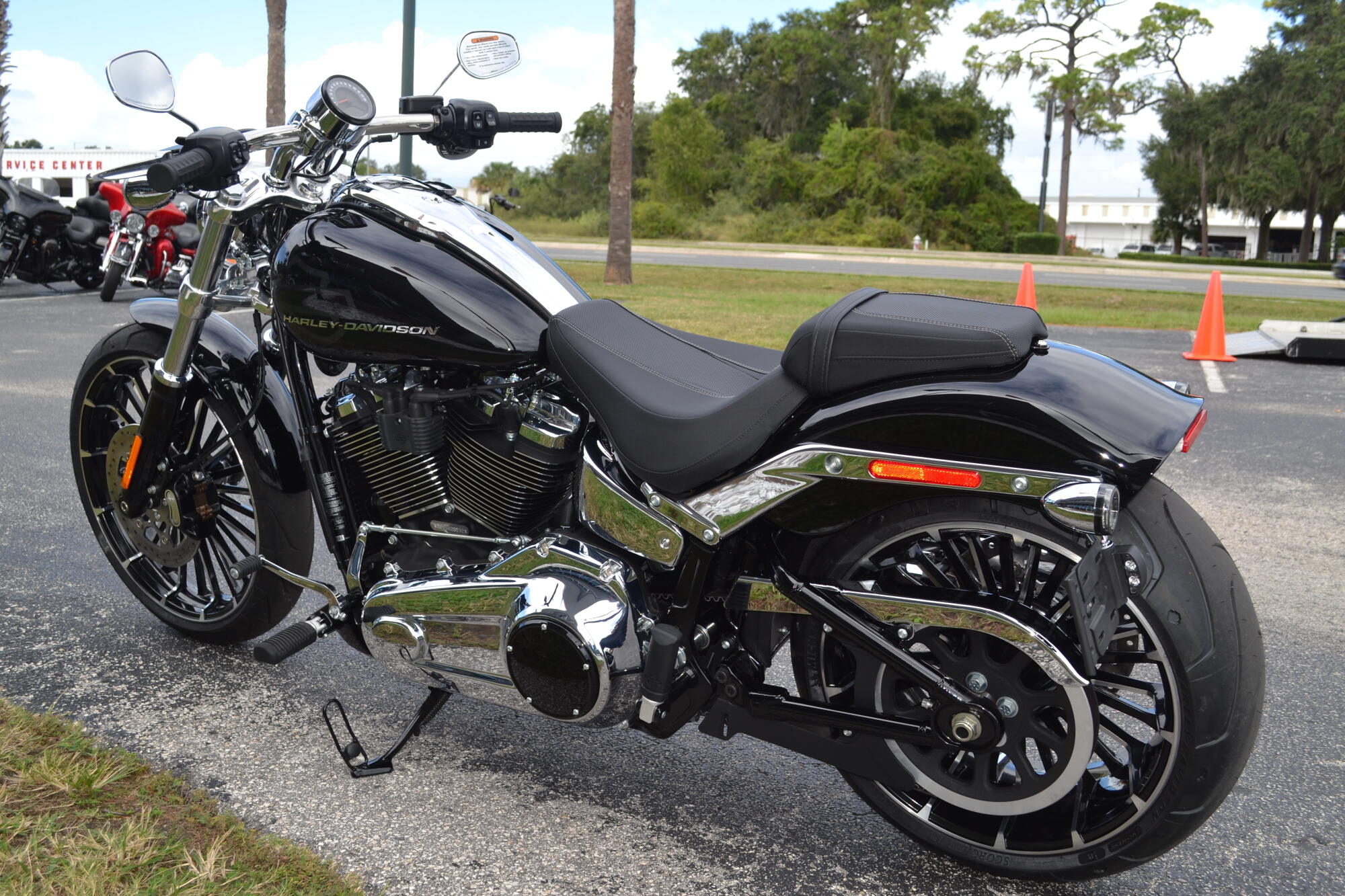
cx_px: 672
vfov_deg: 36.9
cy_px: 448
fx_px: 1345
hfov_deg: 53.1
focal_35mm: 36
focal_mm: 24
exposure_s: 1/200
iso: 100
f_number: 7.1
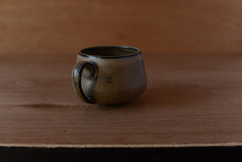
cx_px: 121
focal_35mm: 50
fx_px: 336
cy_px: 81
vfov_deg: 27.0
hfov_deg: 39.6
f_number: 3.5
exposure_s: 1/100
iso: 500
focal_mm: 50
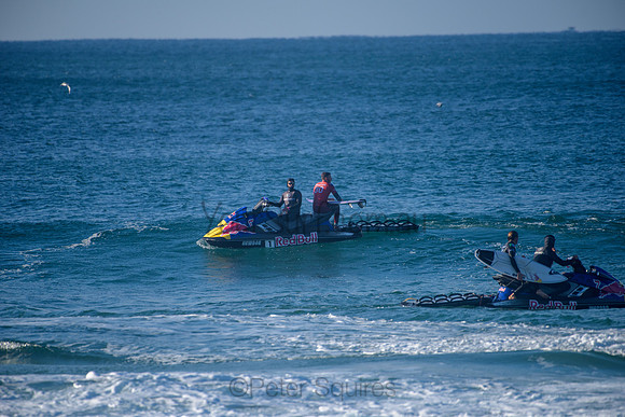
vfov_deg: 2.8
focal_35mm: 500
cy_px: 208
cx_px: 312
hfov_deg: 4.1
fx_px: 8682
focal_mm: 500
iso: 280
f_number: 5.6
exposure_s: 1/2000
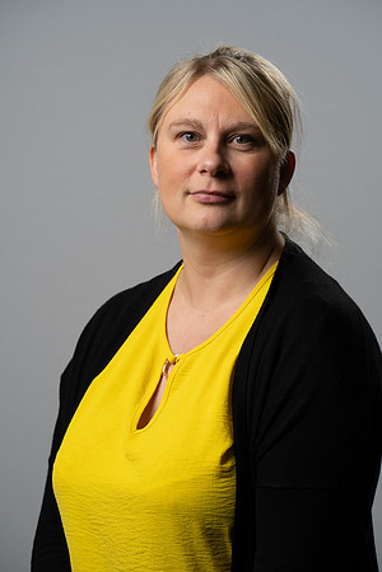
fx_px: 2324
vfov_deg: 14.1
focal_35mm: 146
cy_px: 286
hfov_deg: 9.4
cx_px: 191
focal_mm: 146
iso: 160
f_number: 7.1
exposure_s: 1/160
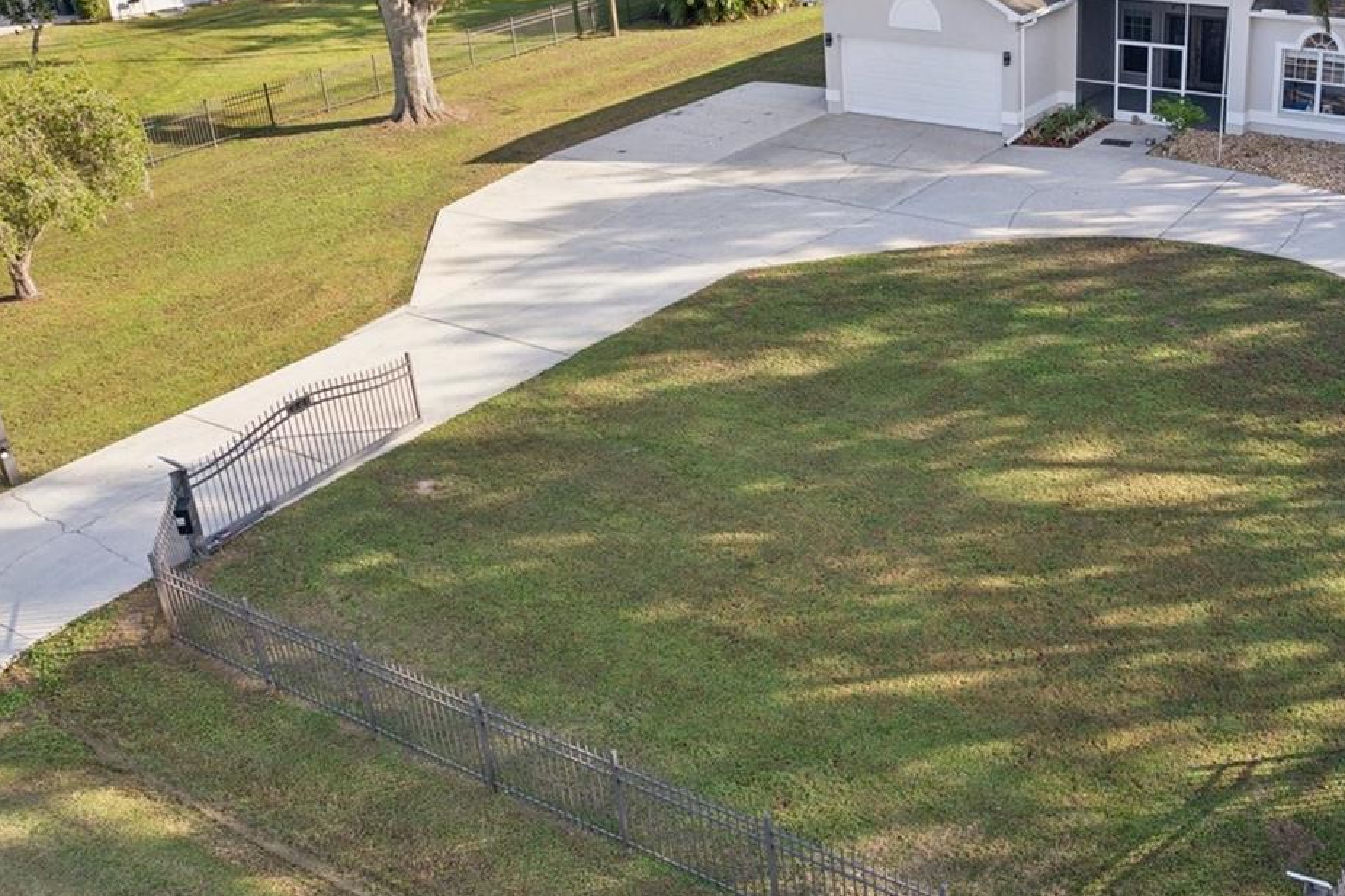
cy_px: 352
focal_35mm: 38
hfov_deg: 49.2
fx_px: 1419
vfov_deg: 34.9
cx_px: 967
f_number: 2.8
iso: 100
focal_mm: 8.4
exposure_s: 1/640
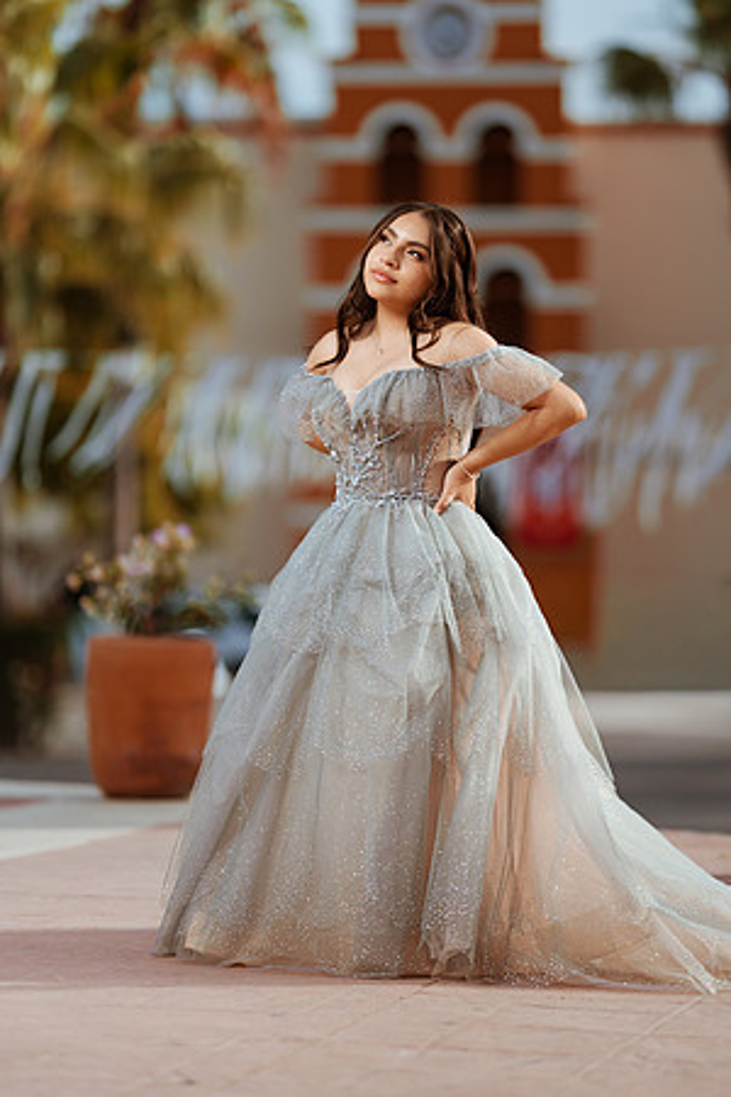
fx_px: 4112
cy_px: 548
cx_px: 366
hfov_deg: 10.2
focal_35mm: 135
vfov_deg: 15.2
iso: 100
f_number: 1.8
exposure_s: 1/5000
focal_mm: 135
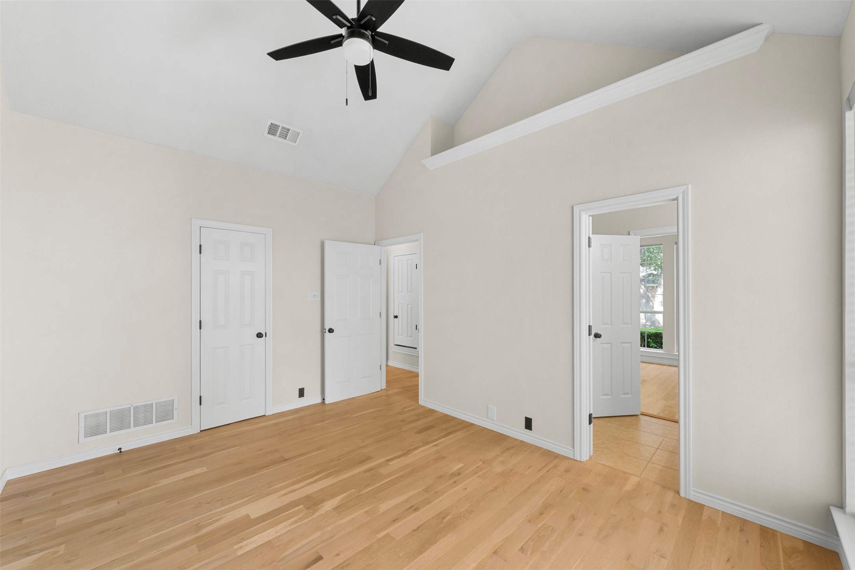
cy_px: 285
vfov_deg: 85.4
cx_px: 428
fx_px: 309
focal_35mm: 13
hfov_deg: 108.3
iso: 250
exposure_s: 2
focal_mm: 13
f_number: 8
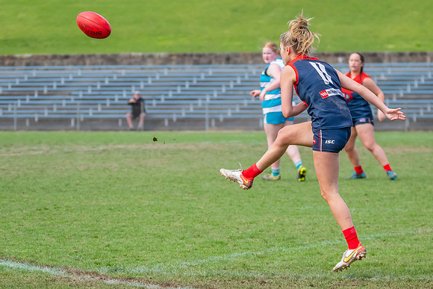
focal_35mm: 303
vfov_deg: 4.5
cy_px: 170
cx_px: 256
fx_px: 3641
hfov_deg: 6.8
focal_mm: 160
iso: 800
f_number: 5.6
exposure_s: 1/1600
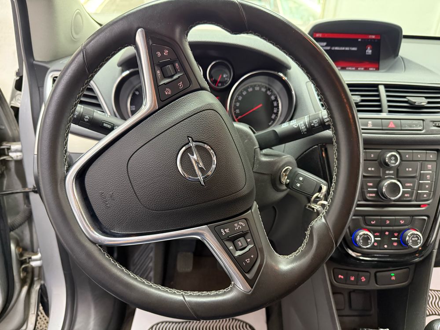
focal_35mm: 24
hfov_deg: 71.6
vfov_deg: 56.8
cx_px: 220
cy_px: 165
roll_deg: -1.7
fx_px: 305
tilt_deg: -27.5
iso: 800
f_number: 1.78
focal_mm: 6.76
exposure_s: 1/41
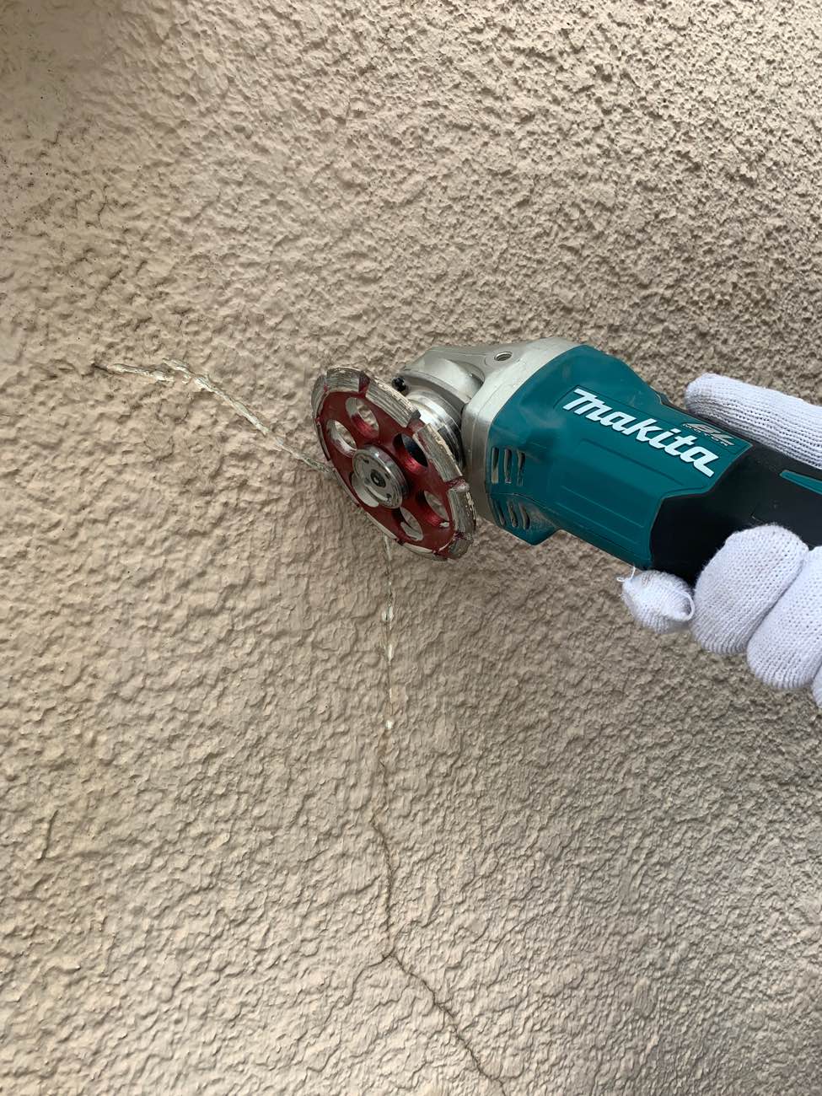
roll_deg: -0.2
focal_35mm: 26
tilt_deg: -0.8
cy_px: 548
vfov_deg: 67.3
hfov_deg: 53.1
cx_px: 411
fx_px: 823
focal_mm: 4.25
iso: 25
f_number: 1.8
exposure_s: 1/124
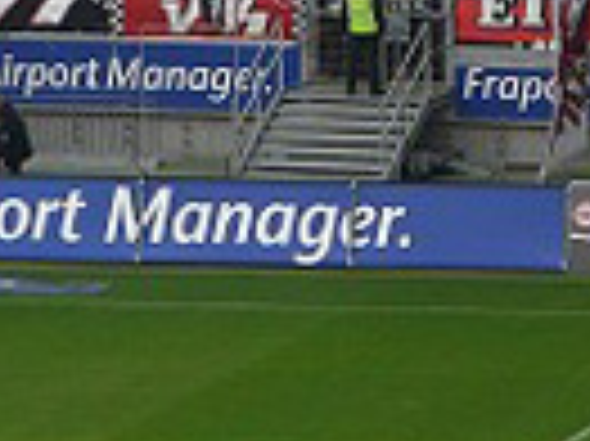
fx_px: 11307
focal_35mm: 664
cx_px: 104
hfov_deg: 3.0
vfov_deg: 2.2
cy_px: -446
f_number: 4
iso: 100
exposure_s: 1/200
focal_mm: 25.9
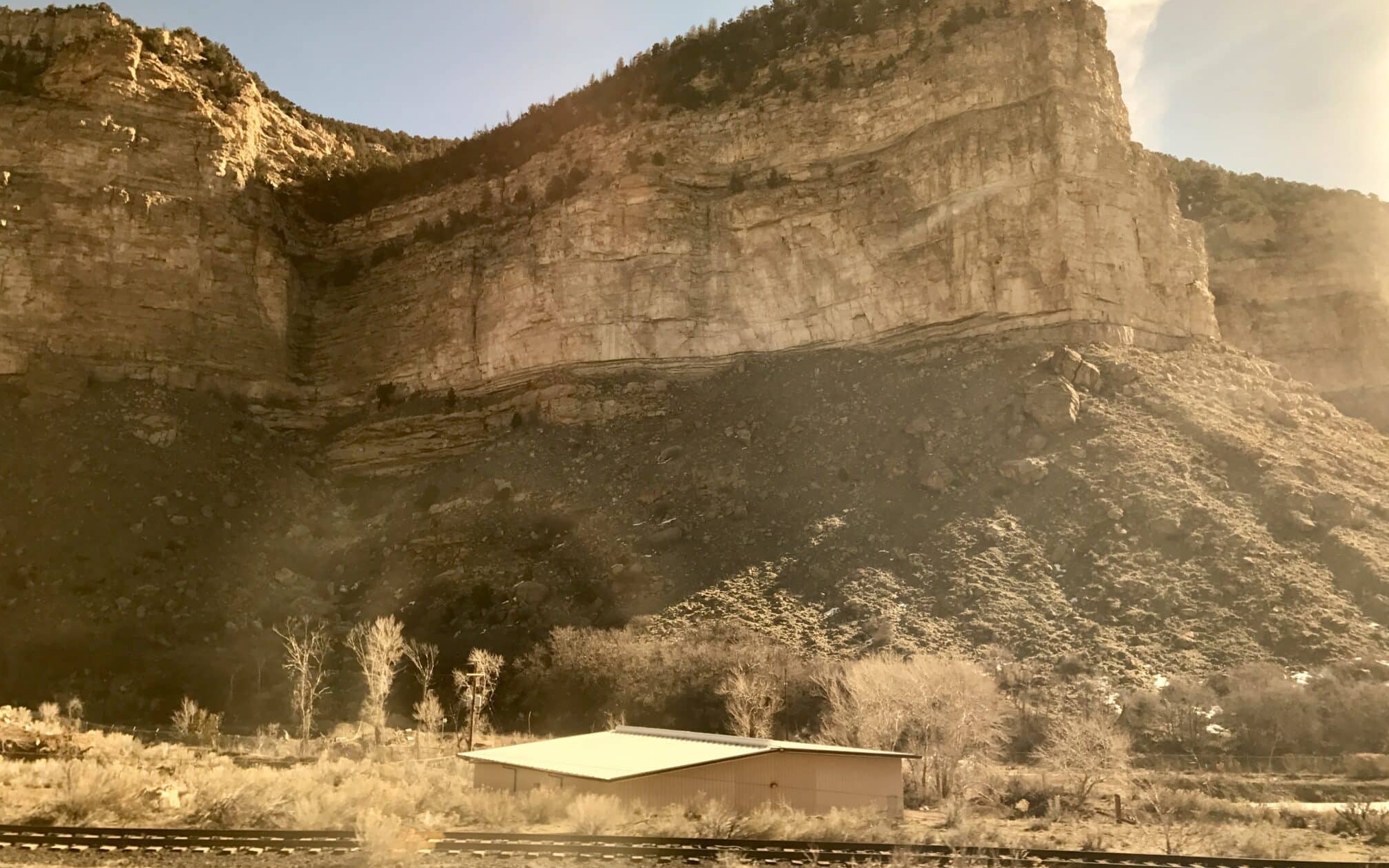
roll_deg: -0.3
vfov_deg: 41.7
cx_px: 692
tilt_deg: +12.8
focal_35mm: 30
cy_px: 360
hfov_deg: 62.9
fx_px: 1136
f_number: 1.8
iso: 20
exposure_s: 1/332
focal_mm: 3.99
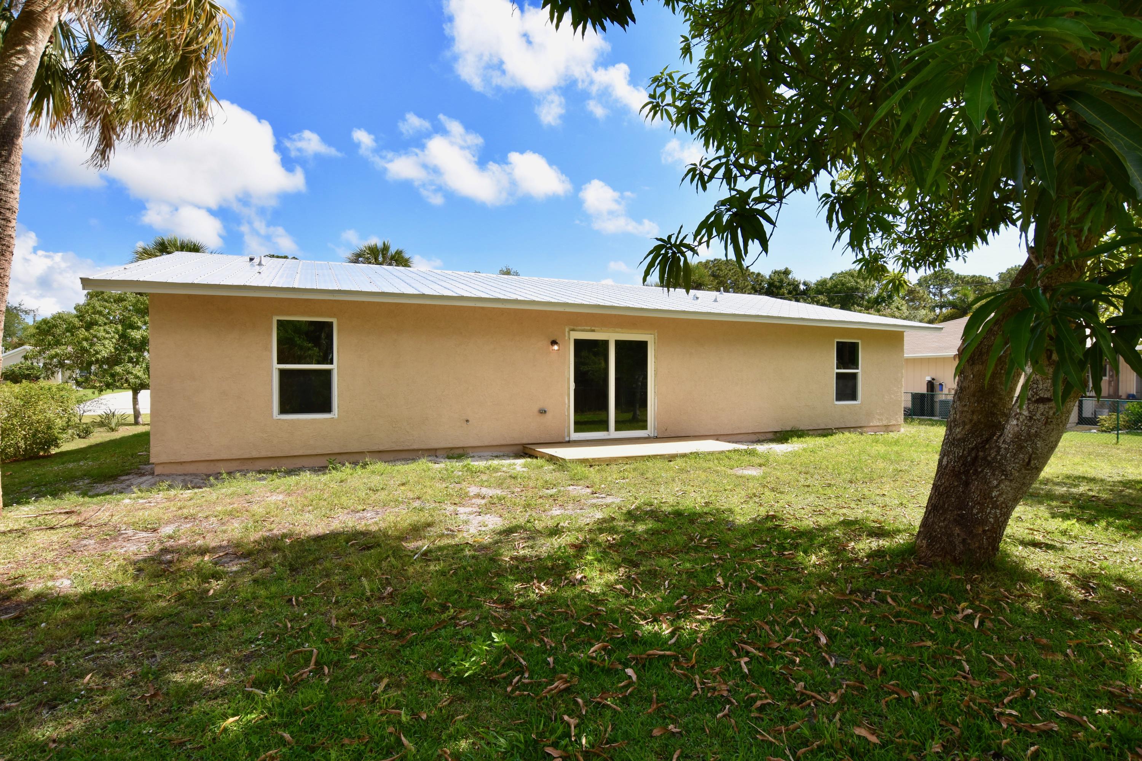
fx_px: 571
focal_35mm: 18
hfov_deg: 90.0
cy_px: 380
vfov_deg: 67.4
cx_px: 571
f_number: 13
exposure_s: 1/125
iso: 200
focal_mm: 12
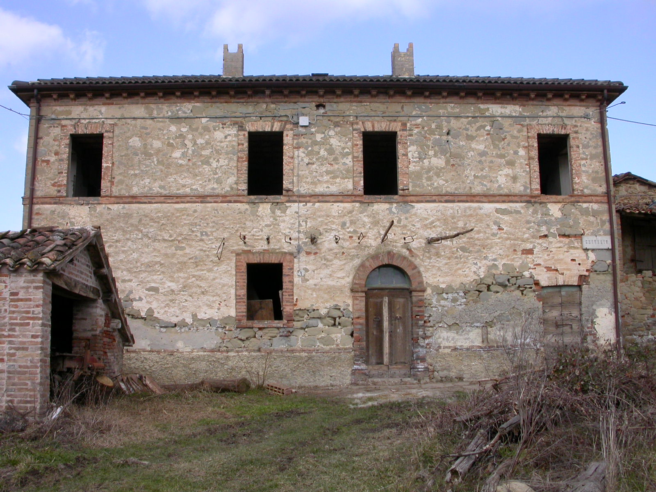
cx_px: 328
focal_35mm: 38
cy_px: 246
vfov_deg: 37.7
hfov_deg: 49.0
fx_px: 720
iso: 100
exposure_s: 1/237
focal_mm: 7.85
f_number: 6.7
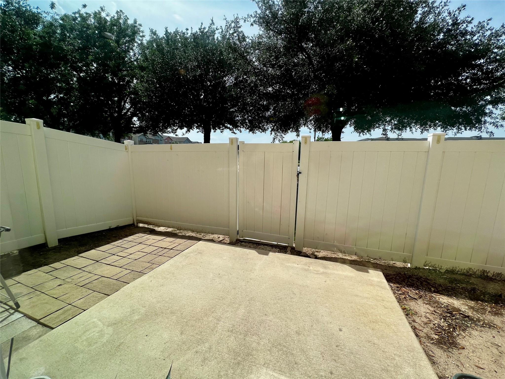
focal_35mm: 13
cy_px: 190
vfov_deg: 89.9
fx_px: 190
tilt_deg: -10.6
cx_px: 252
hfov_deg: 106.2
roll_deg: -1.2
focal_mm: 1.57
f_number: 1.8
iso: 32
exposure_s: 1/2273
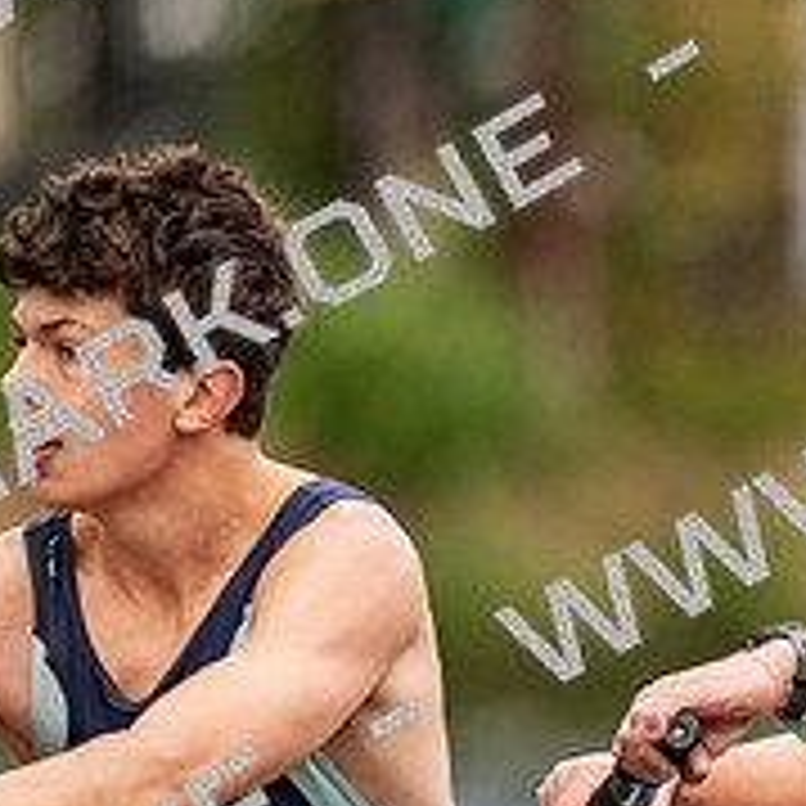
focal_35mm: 1656
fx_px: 43624
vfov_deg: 1.1
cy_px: 696
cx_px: 1054
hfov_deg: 1.1
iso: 560
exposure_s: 1/2500
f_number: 4
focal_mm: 600
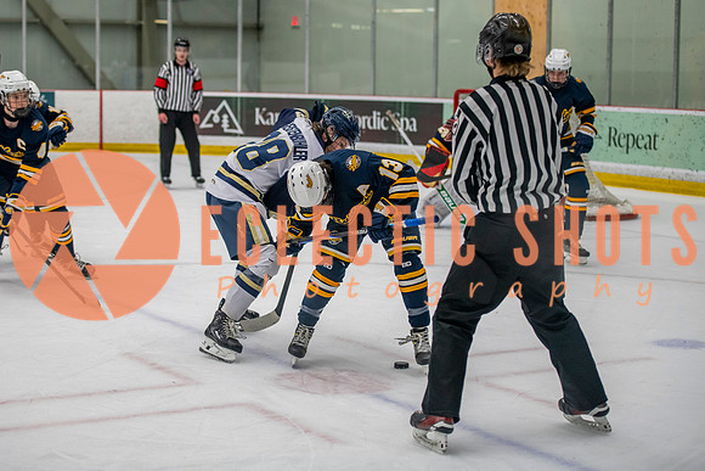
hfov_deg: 25.7
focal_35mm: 79
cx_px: 311
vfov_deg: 17.3
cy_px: 219
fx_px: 1544
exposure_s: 1/640
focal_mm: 70
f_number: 3.2
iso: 2000
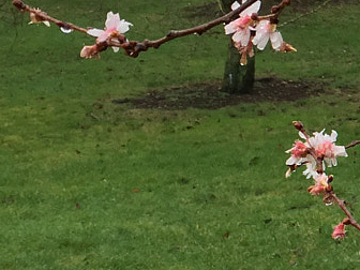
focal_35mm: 138
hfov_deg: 13.0
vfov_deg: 10.7
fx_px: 1435
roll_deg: -0.1
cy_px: 46
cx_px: 642
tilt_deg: -6.4
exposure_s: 1/100
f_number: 2.2
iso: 40
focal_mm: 4.15
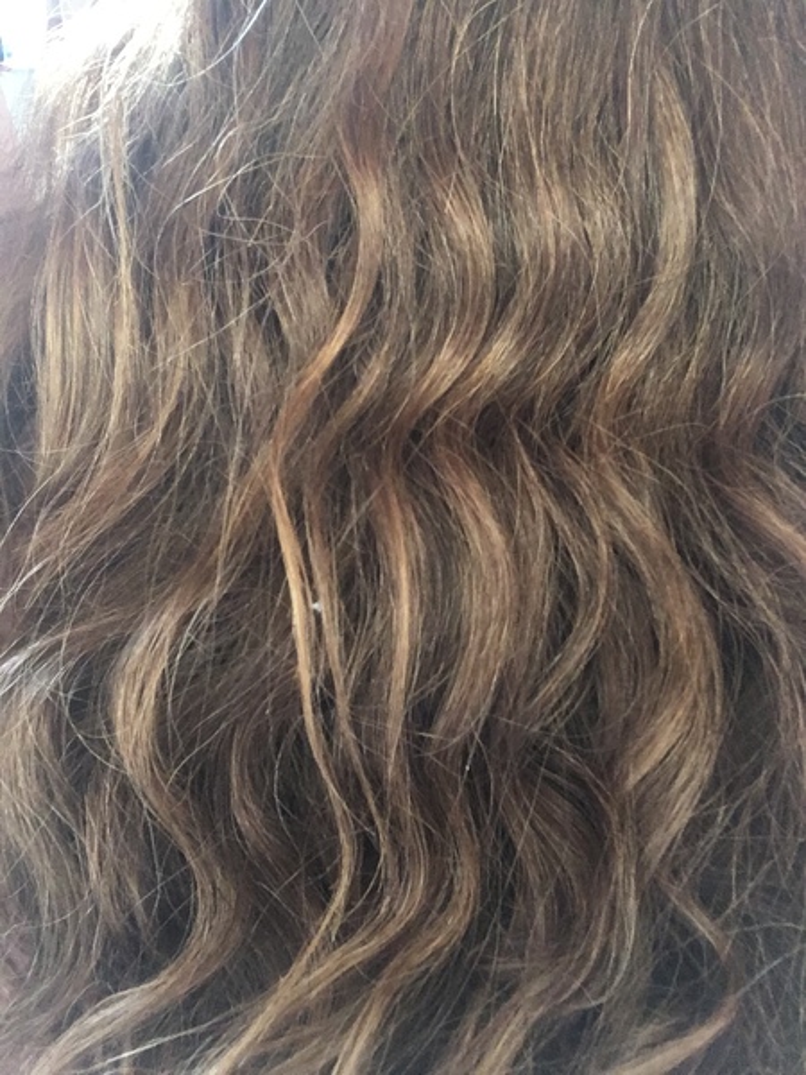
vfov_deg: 58.4
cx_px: 403
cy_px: 538
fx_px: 962
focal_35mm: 31
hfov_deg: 45.4
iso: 250
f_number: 2.4
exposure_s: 1/20
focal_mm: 2.15
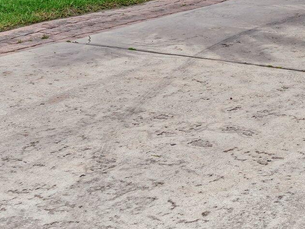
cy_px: -89
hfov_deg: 20.2
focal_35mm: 91
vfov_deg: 15.3
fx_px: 802
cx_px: 364
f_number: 5.6
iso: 200
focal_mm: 29
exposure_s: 1/4000
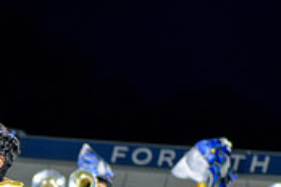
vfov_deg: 5.8
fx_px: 1826
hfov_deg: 8.7
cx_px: -69
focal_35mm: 234
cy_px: 244
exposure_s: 1/400
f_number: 2.8
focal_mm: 70
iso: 2800
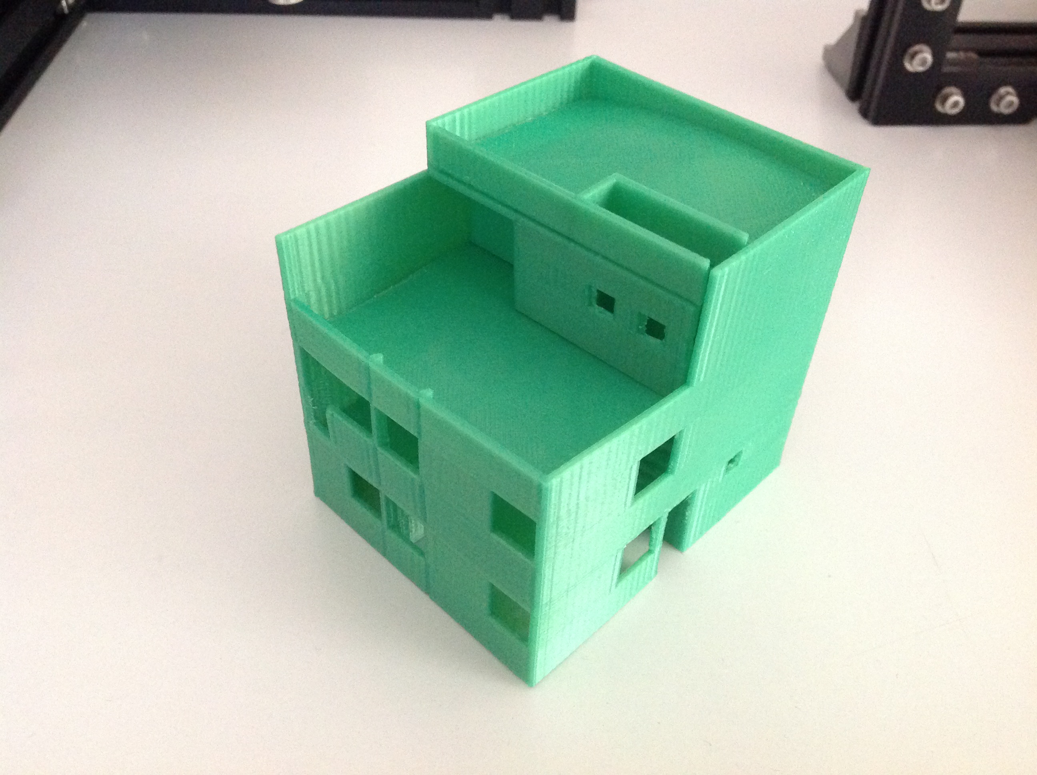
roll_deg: -0.6
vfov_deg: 40.6
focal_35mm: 35
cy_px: 388
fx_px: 1047
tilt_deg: -39.9
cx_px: 518
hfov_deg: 52.7
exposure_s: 1/15
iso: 400
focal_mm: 4.28
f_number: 2.4
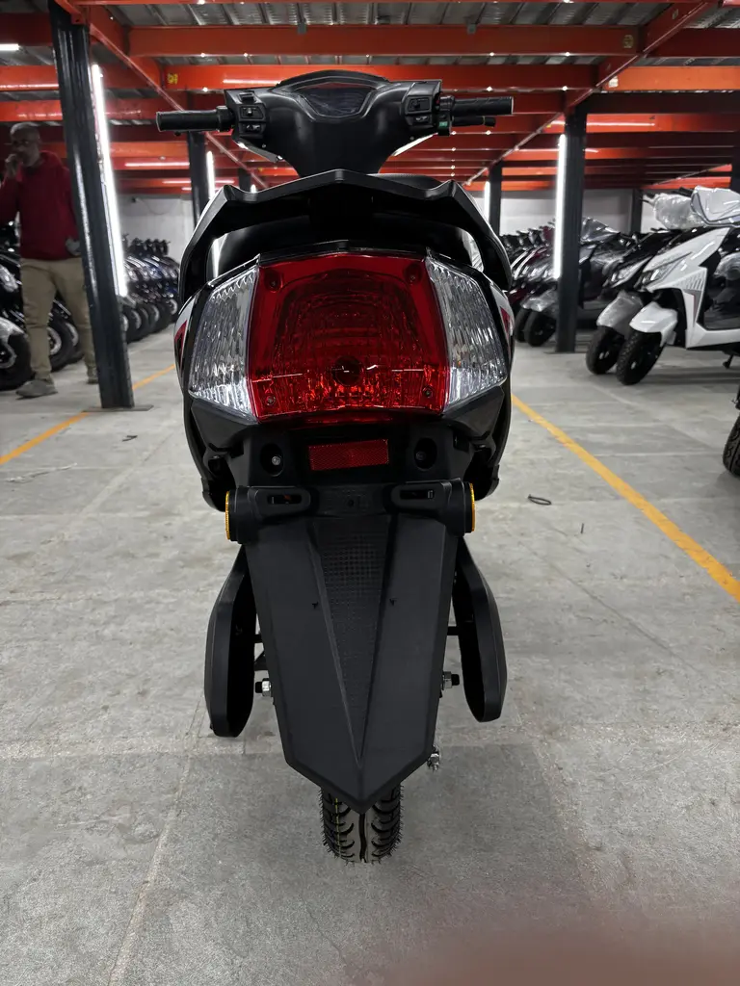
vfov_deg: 67.3
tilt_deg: -16.6
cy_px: 493
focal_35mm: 26
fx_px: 741
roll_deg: -0.1
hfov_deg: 53.1
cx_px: 370
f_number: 1.6
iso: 125
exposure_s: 1/50
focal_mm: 5.96
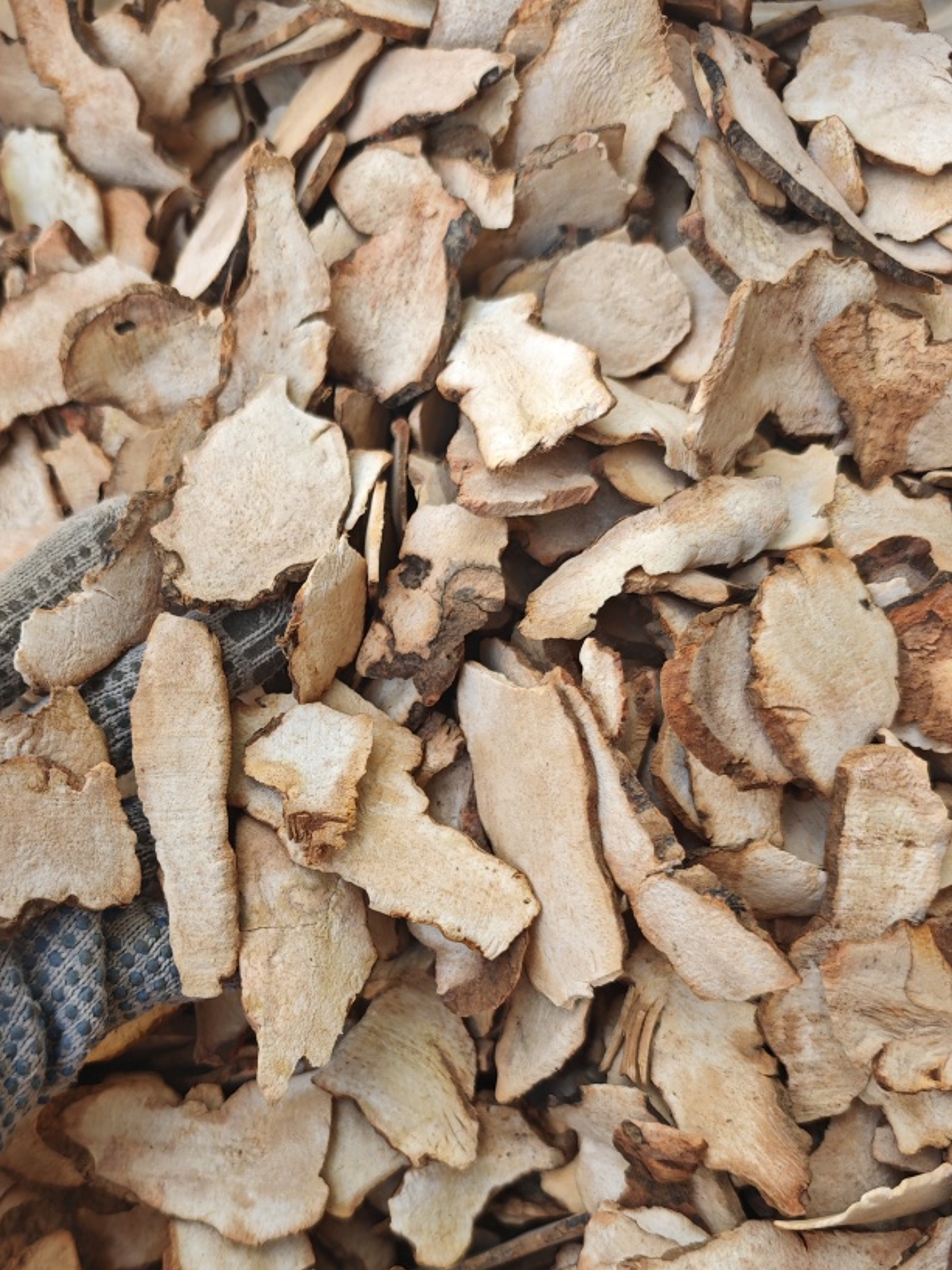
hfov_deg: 46.2
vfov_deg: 59.4
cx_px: 332
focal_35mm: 30
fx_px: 1101
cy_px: 776
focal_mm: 6.68
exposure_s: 1/297
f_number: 1.42
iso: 50
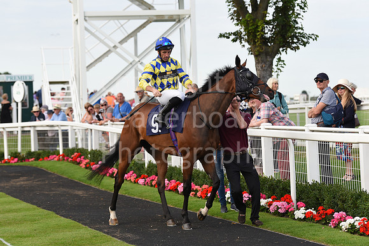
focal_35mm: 130
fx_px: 1333
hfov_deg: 15.8
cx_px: 184
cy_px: 123
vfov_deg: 10.6
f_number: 5
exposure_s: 1/1000
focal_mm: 130
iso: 500
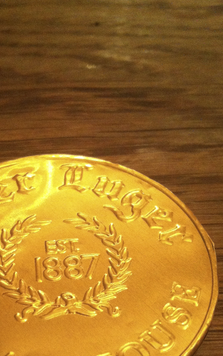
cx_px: 61
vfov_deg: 36.3
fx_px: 535
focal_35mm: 55
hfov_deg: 23.4
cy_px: 255
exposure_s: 1/15
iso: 500
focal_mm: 3.85
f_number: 2.8
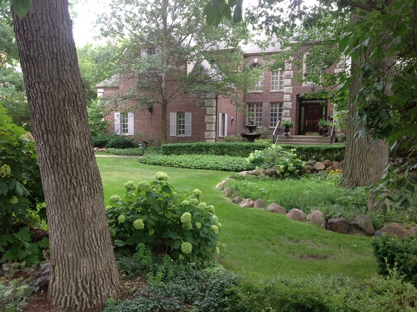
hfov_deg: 52.7
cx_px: 208
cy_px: 156
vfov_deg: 40.6
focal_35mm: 35
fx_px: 421
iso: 50
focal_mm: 4.28
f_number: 2.4
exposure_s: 1/60
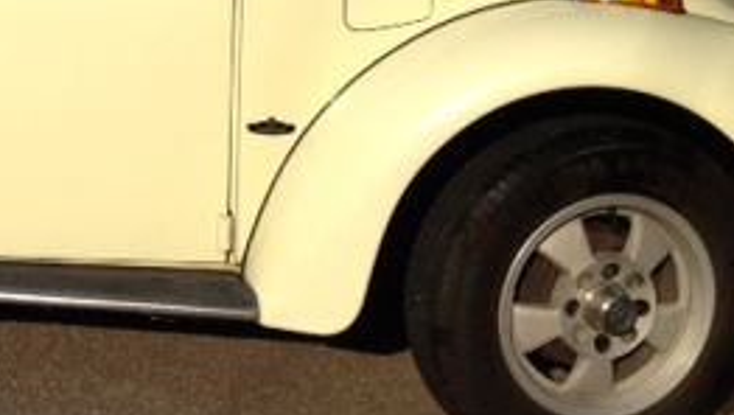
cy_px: 20
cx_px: -28
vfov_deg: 12.9
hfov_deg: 21.9
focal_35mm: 93
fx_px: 1812
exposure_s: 1/2907
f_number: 2.4
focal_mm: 4.28
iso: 80
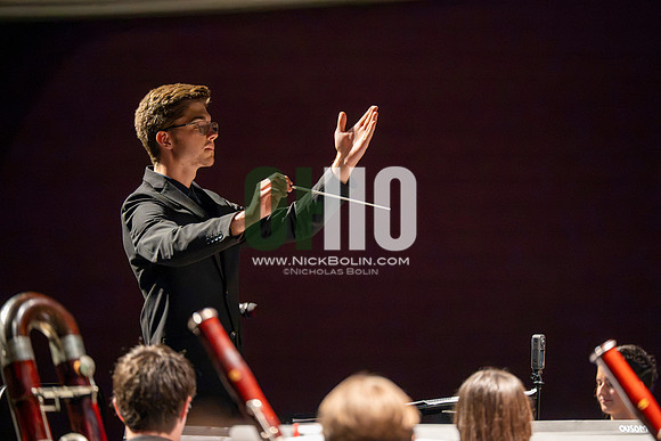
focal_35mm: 200
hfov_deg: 10.3
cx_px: 330
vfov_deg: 6.9
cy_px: 220
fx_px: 3673
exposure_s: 1/640
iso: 16000
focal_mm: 200
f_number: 2.8
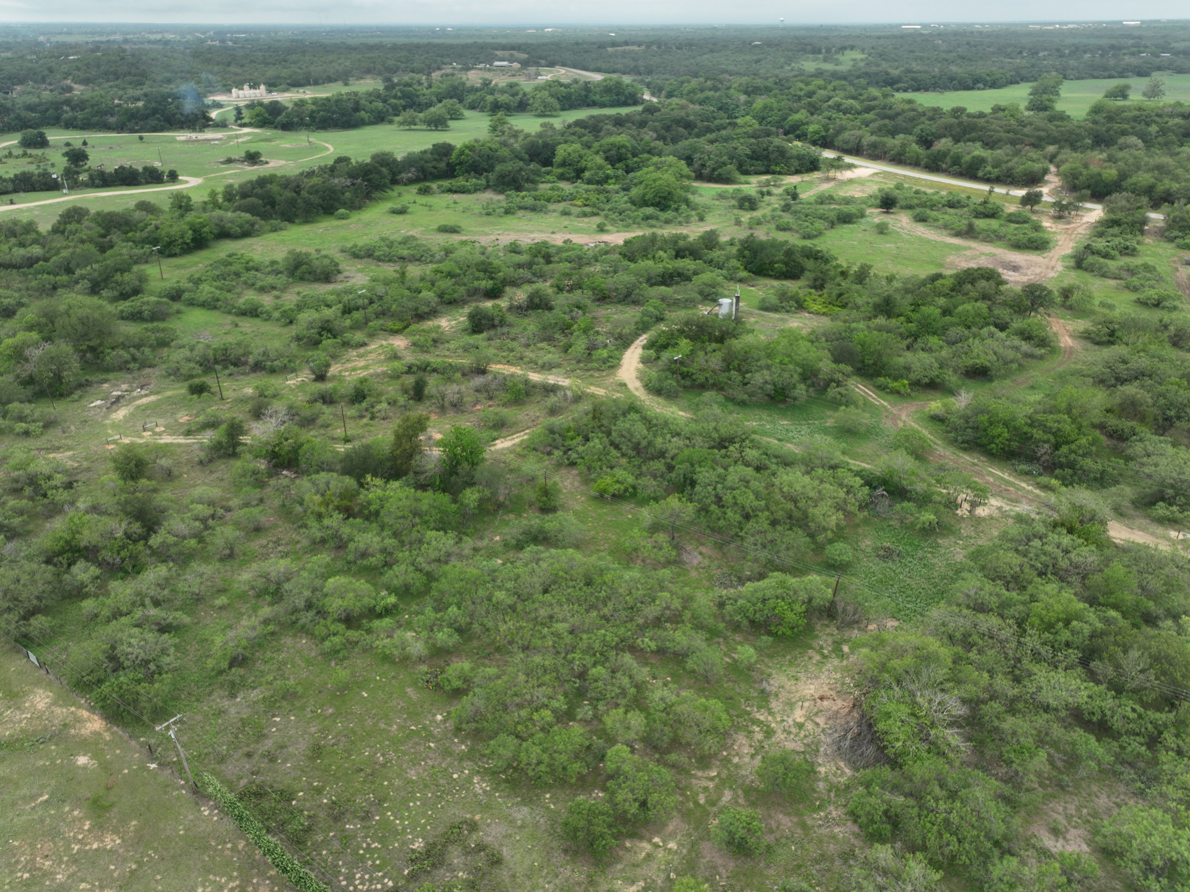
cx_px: 595
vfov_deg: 56.8
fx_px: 825
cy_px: 446
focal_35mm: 24
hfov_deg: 71.6
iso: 100
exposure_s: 1/800
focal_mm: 12.29
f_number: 2.8
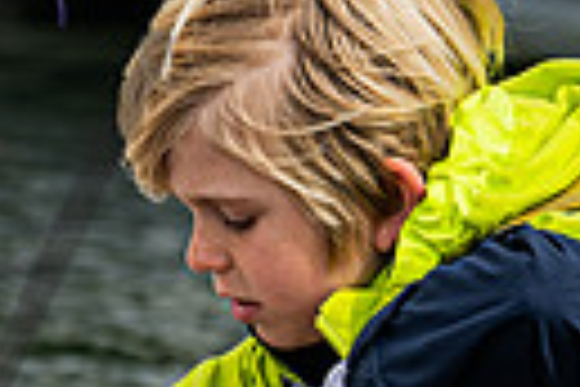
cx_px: 476
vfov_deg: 2.1
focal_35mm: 646
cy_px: 368
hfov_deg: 3.2
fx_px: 10407
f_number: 6.3
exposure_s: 1/640
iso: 100
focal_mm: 120
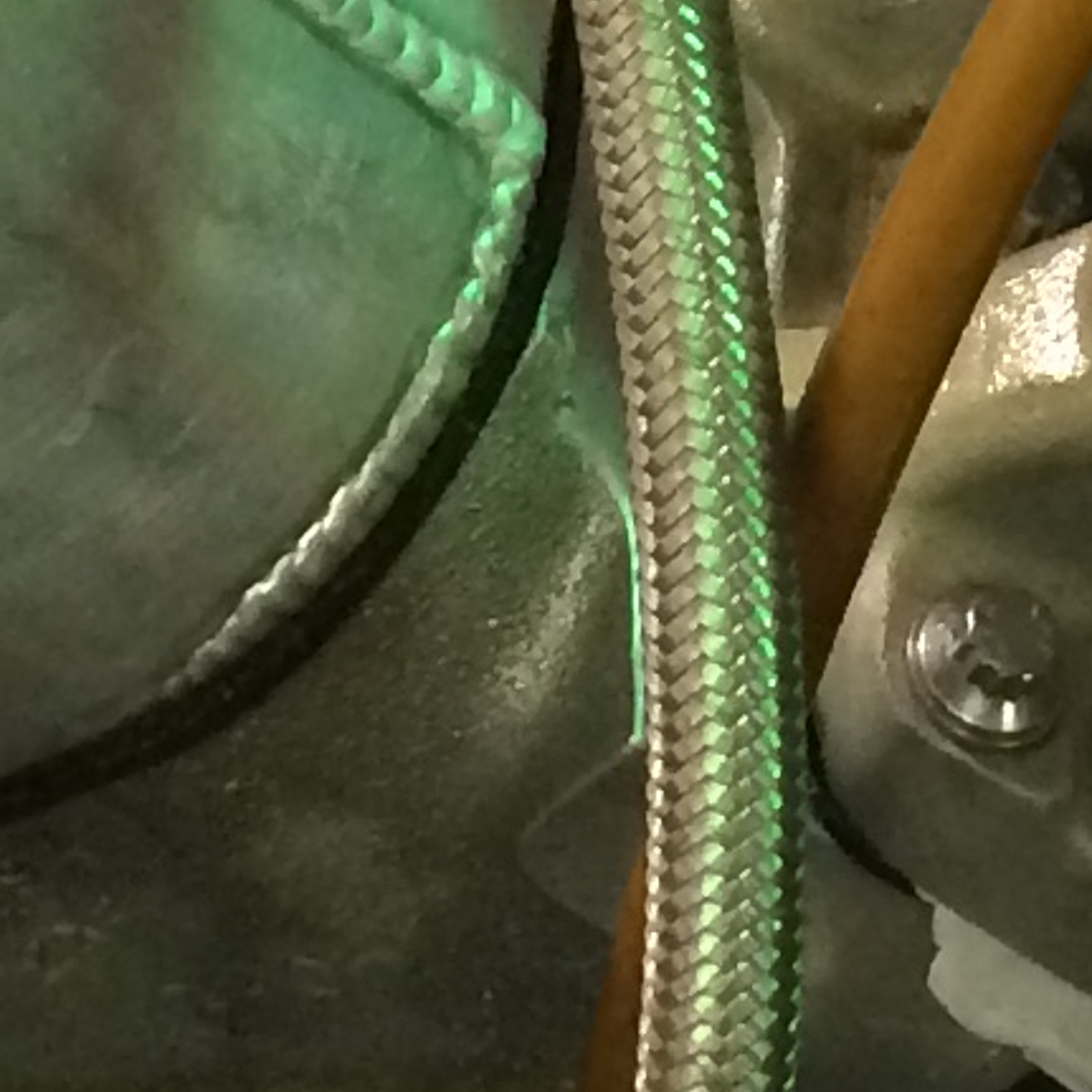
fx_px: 6924
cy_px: -1188
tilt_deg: -43.7
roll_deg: +4.0
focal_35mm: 194
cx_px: 1419
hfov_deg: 8.9
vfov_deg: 8.5
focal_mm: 4.15
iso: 200
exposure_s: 1/30
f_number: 2.2
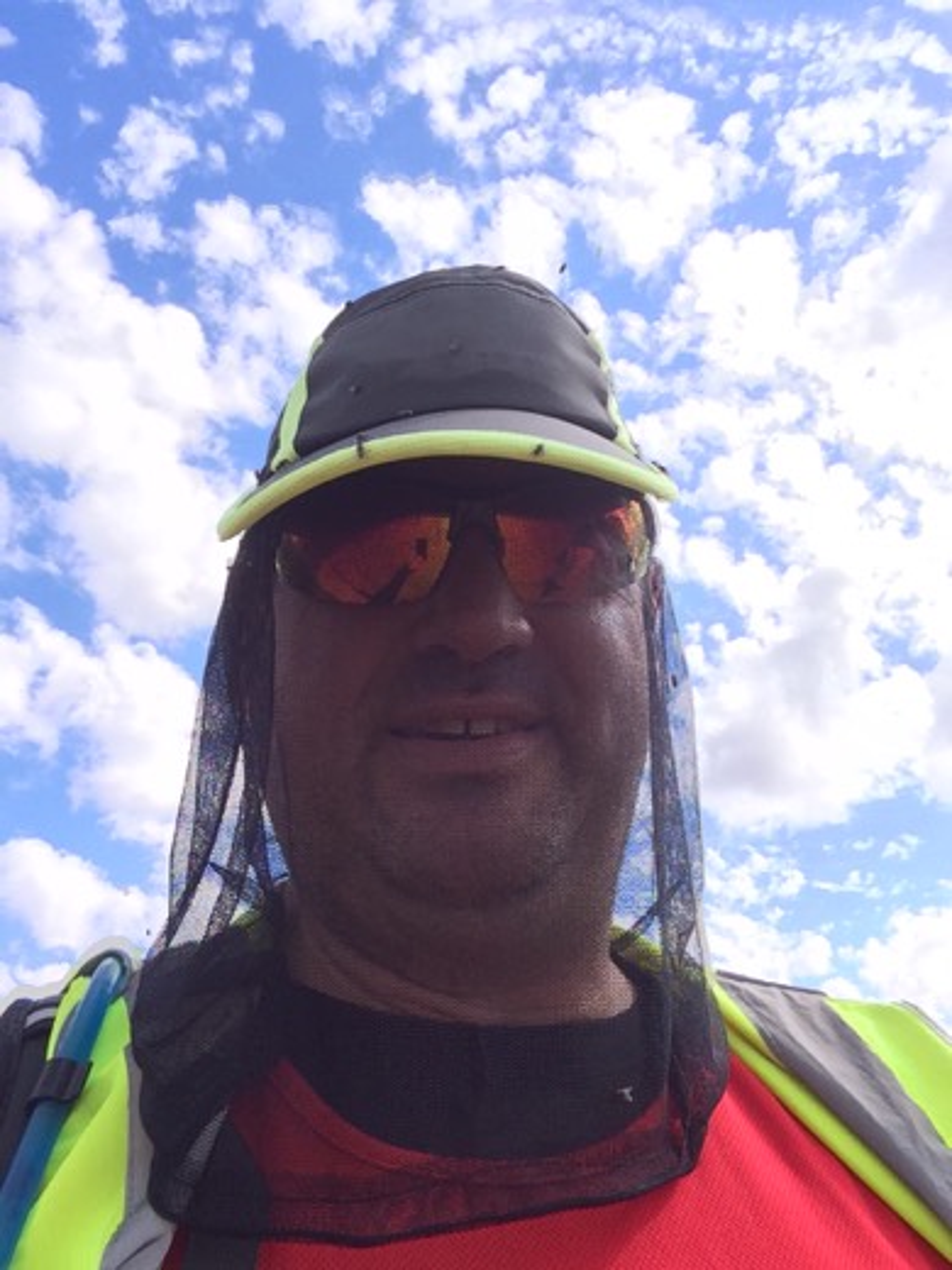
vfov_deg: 58.4
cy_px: 635
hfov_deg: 45.4
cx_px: 476
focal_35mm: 31
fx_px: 1137
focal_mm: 2.15
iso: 50
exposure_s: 1/712
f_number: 2.4
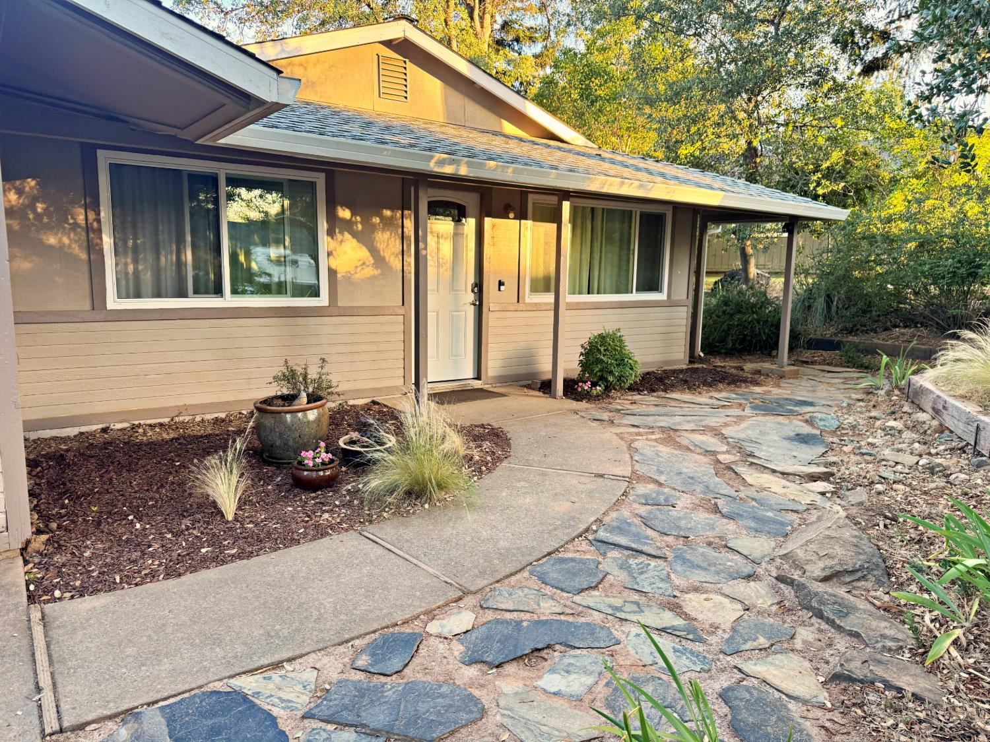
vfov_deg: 56.8
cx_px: 495
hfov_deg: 71.6
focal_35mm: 24
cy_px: 371
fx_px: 686
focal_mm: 6.76
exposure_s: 1/121
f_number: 1.78
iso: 100
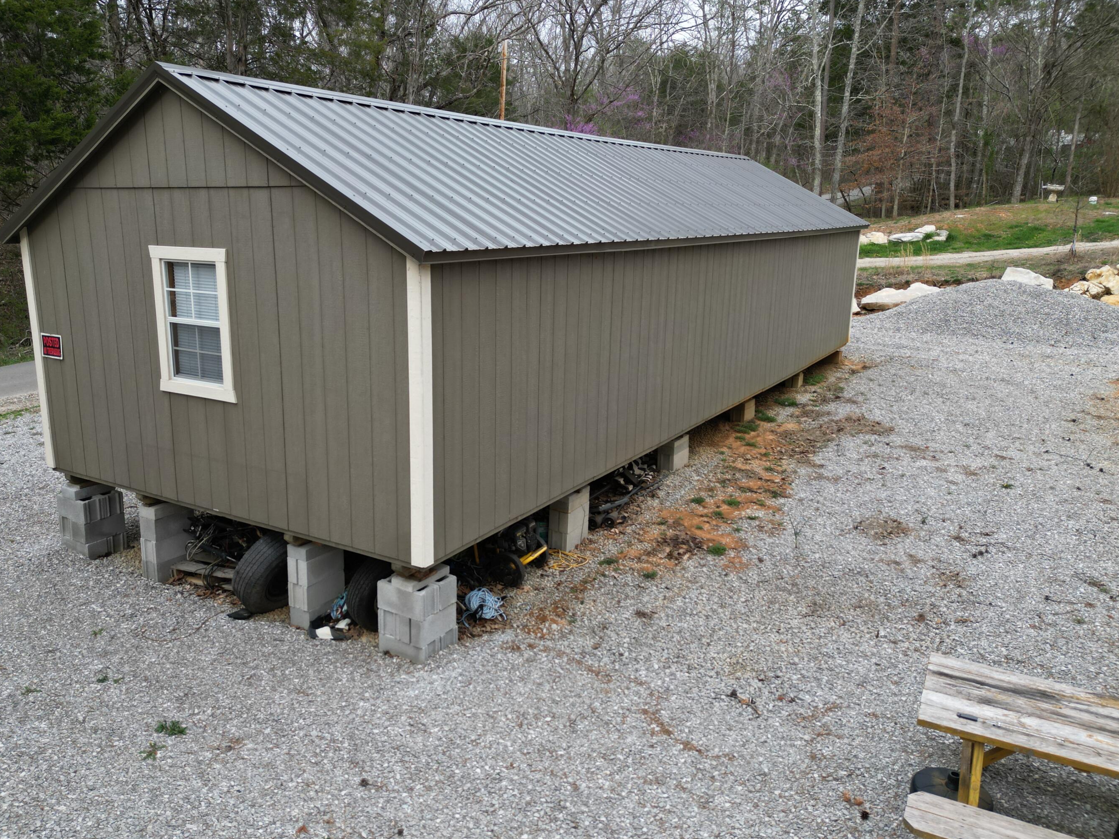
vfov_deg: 51.4
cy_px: 416
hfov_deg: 65.1
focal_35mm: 27
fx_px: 873
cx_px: 498
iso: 110
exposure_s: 1/320
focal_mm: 6.72
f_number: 1.7
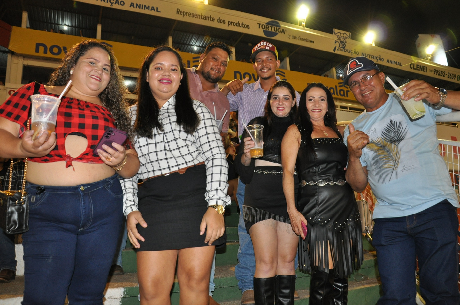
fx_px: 345
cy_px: 152
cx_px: 230
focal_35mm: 27
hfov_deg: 67.4
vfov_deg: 47.8
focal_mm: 18
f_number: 4
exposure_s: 1/80
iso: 800
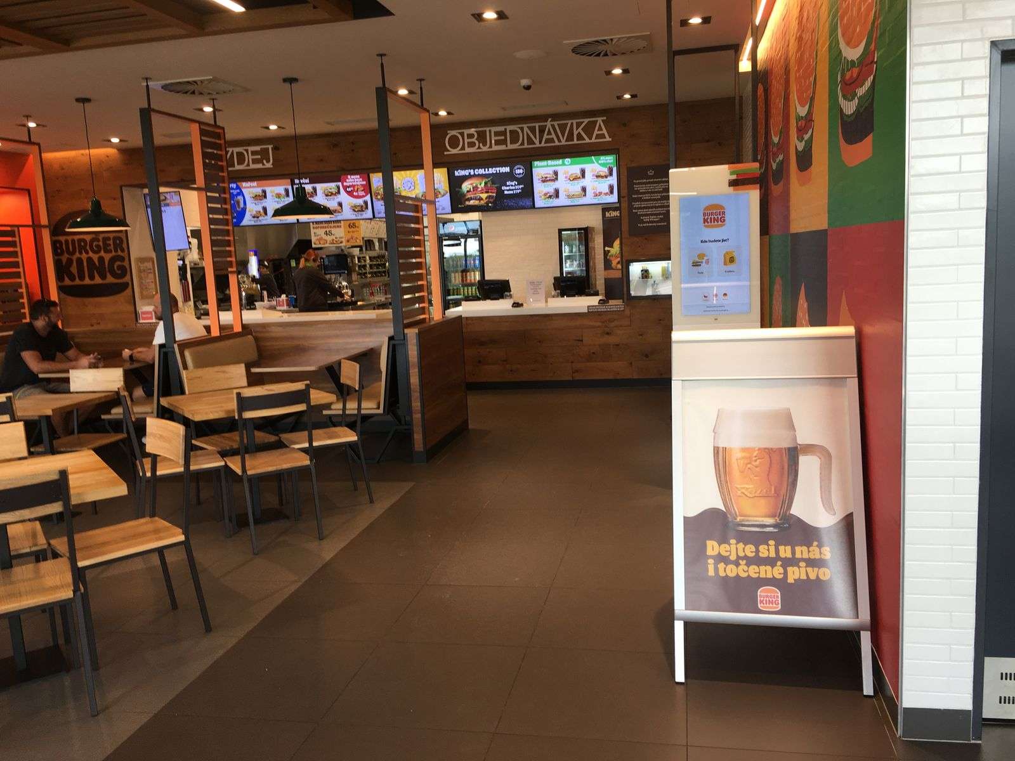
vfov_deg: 48.2
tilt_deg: -6.6
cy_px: 380
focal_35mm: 29
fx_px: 850
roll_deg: +2.3
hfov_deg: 61.7
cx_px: 508
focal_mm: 4.15
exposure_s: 1/50
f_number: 2.2
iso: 25
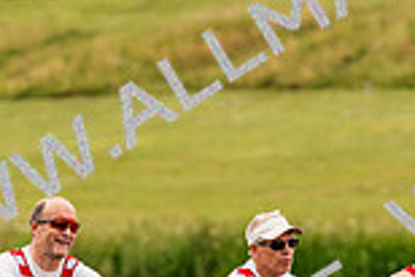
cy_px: 286
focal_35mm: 1189
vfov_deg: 1.2
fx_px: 13719
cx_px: 189
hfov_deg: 1.7
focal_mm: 315
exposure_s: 1/2000
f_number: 6.3
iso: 400
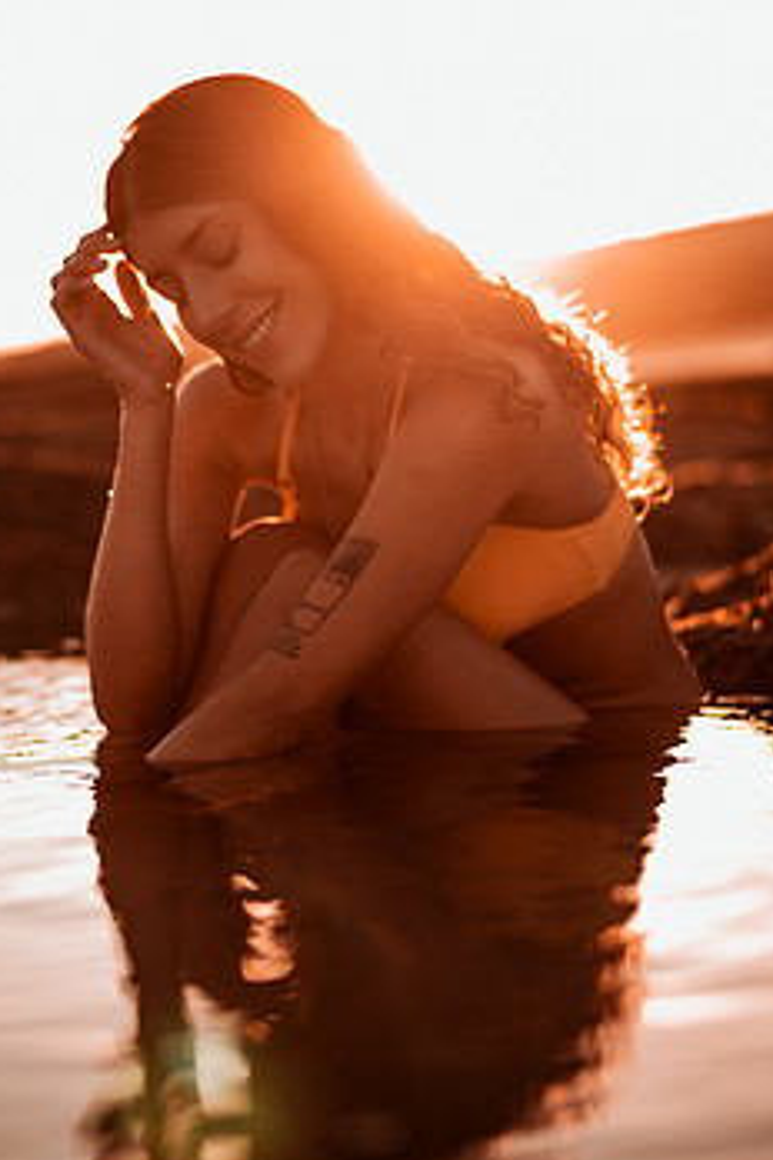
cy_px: 600
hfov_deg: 18.2
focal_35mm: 75
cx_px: 320
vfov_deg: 27.0
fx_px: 2415
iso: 50
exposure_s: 1/1250
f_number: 1.8
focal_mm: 58
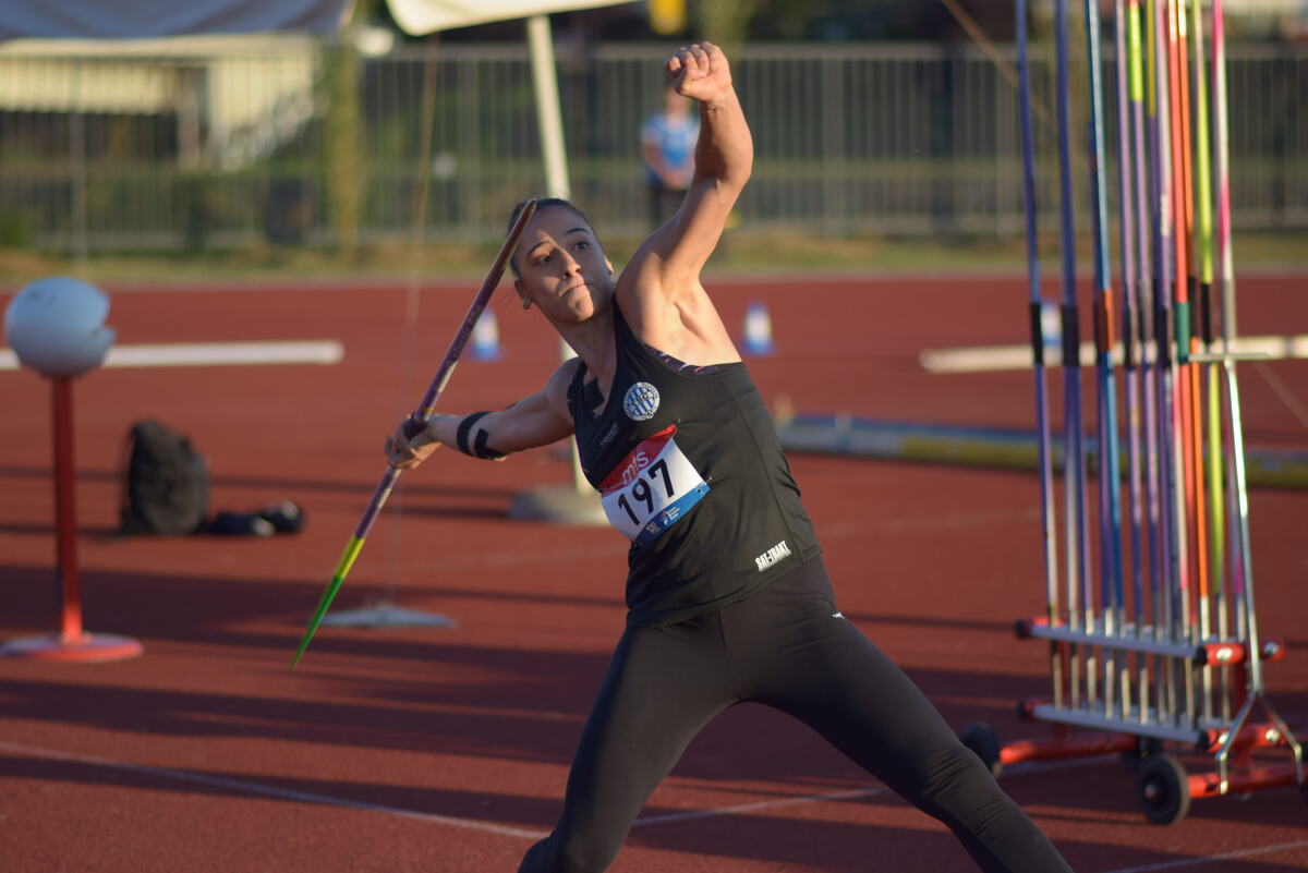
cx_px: 654
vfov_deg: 10.8
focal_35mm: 128
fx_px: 4634
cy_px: 436
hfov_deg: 16.1
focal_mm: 85
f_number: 1.8
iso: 220
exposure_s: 1/4000
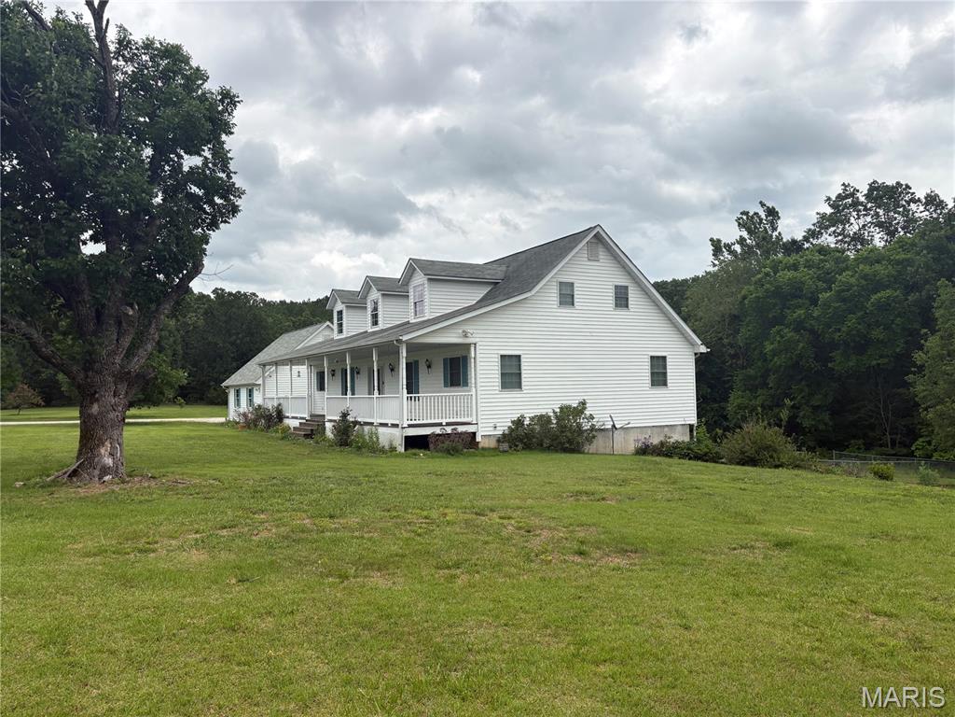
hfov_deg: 67.3
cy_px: 358
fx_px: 717
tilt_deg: +3.4
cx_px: 478
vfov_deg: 53.1
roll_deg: +1.9
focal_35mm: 26
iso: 50
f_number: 1.6
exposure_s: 1/3831
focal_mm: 5.96
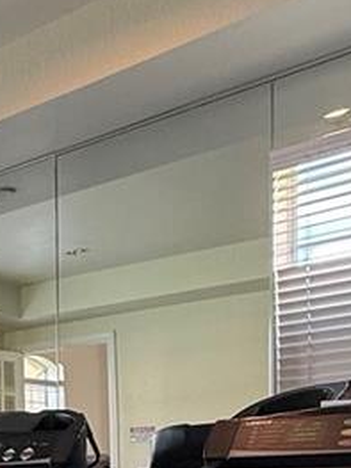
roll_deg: +1.2
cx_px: -337
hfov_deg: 17.2
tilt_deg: -1.2
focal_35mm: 64
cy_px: 518
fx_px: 866
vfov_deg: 27.6
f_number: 2.2
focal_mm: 2.22
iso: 125
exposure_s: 1/120
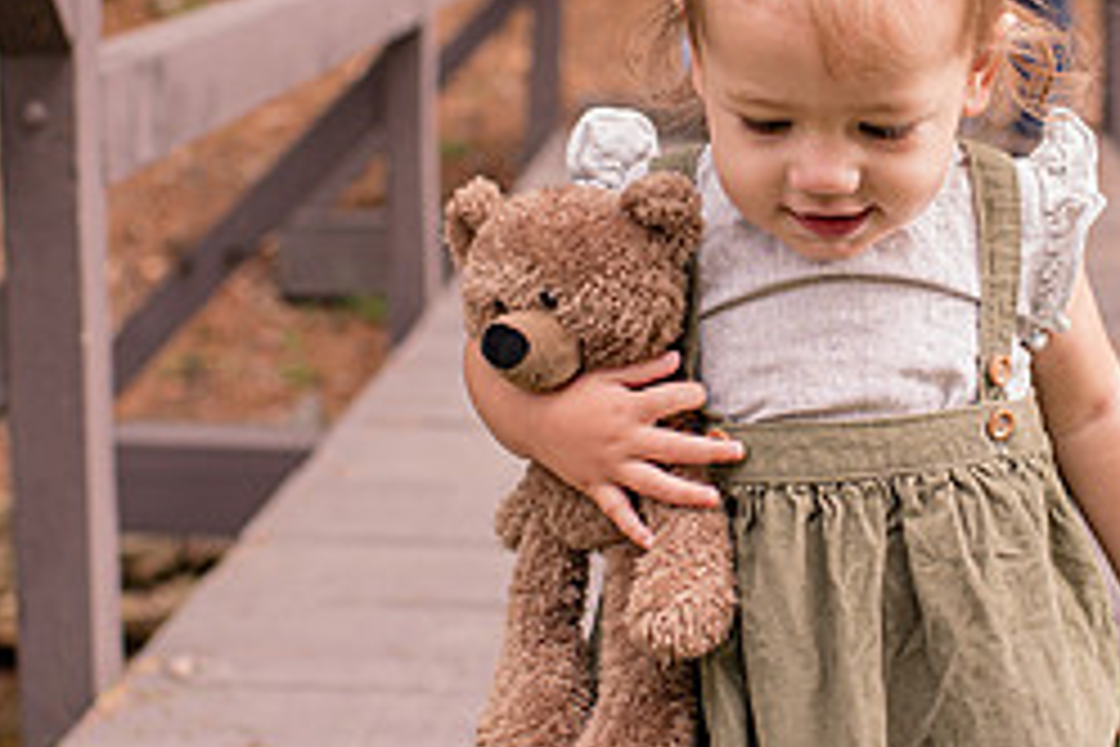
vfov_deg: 16.4
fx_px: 2582
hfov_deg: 24.3
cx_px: 792
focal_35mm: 83
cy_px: 196
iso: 400
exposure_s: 1/640
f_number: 2.8
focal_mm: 35
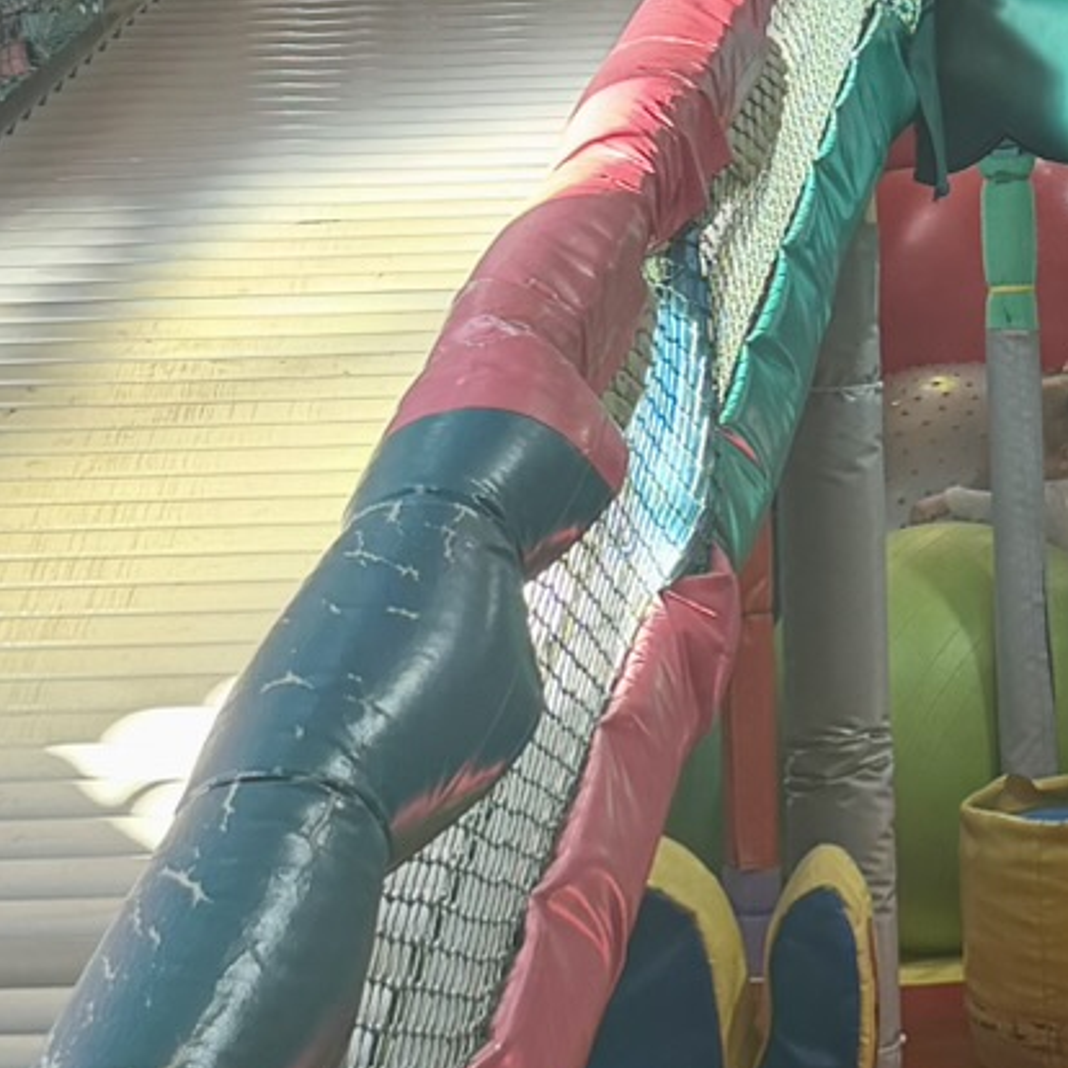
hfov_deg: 16.1
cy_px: 199
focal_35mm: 105
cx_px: 1166
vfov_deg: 16.4
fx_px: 3665
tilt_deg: -1.5
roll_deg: +0.6
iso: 64
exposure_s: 1/100
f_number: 1.78
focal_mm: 6.76
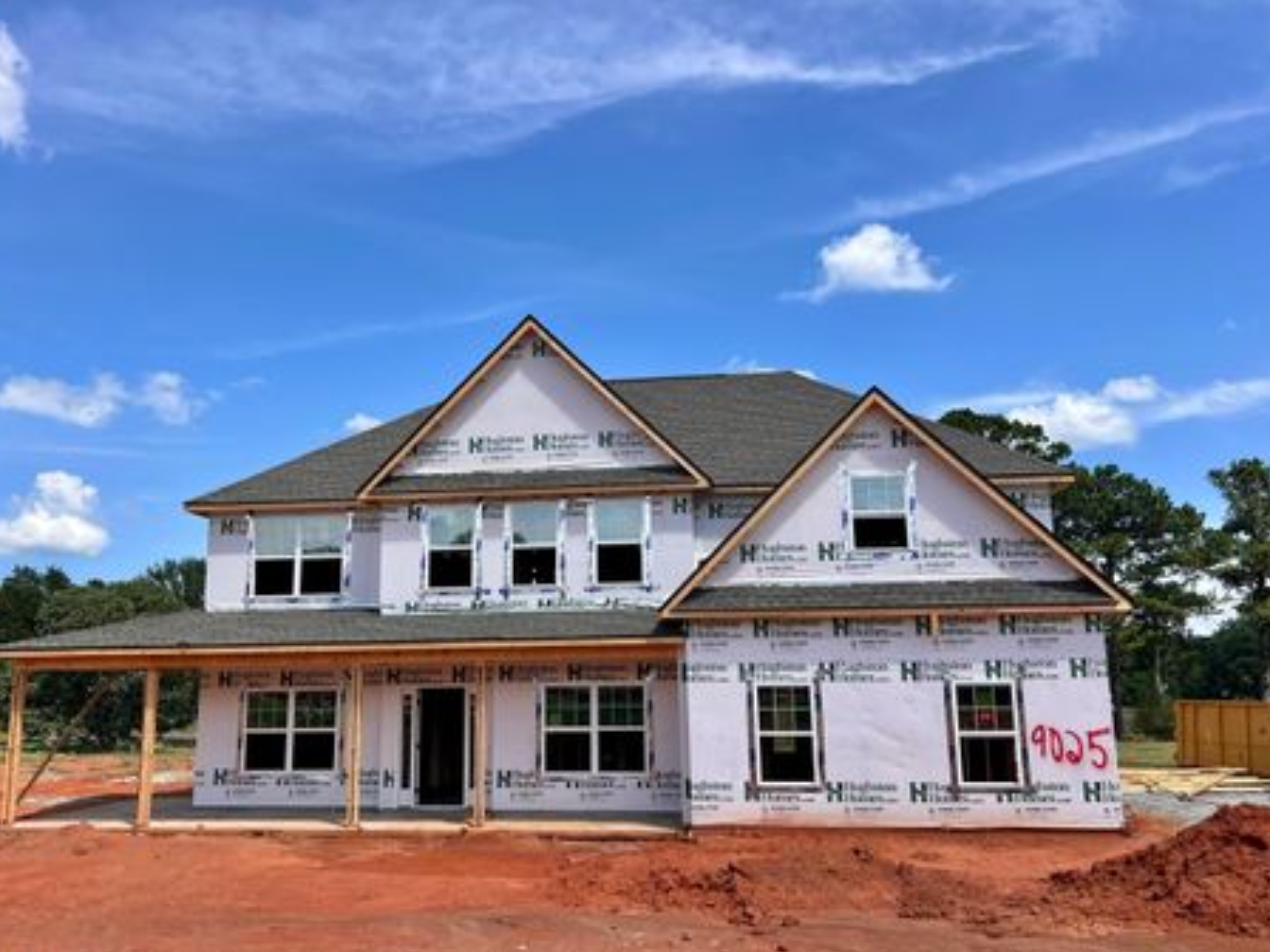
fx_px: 1064
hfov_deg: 61.6
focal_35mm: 29
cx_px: 584
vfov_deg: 48.2
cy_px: 483
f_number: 1.5
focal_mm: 5.7
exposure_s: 1/3704
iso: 50
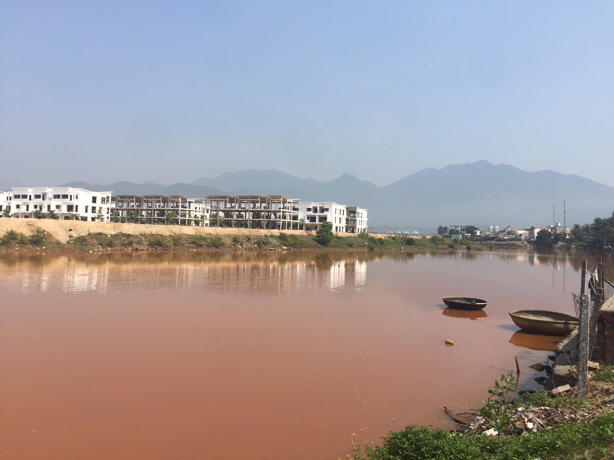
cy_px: 230
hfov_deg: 61.7
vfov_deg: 48.2
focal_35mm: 29
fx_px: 514
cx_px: 307
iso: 32
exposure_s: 1/2475
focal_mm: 4.15
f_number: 2.2
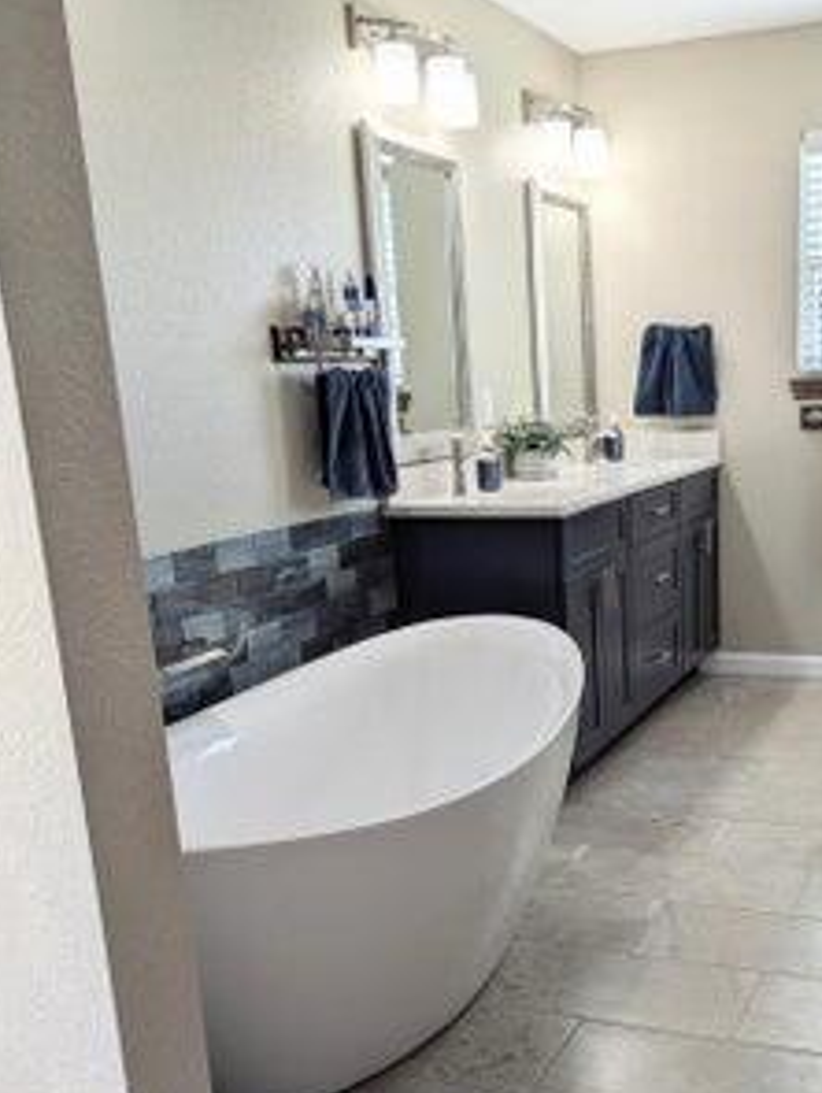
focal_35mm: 39
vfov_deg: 47.1
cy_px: 726
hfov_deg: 36.3
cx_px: 579
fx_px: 1232
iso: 54
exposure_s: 1/258
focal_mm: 6.81
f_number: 1.85
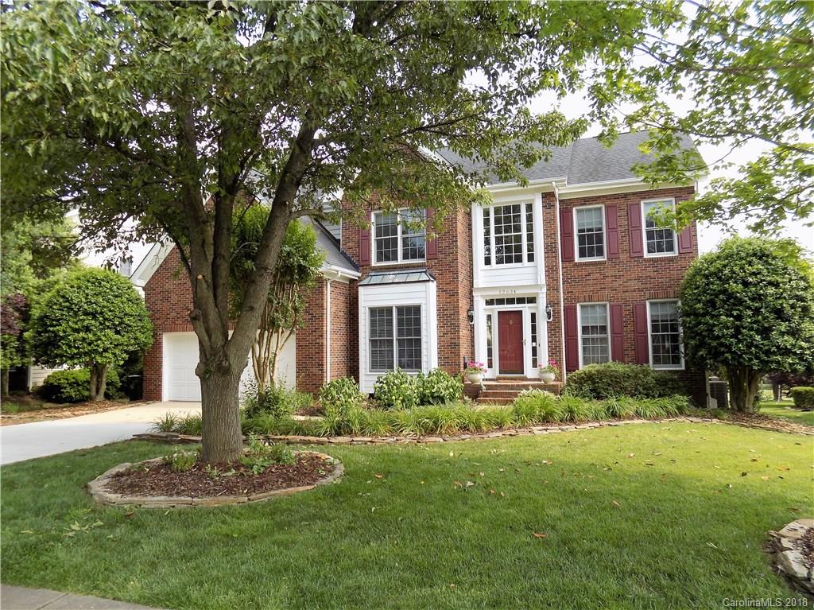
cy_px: 305
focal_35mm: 23
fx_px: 541
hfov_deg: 74.0
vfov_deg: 58.8
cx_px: 407
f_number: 3.1
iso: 80
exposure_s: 1/200
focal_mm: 4
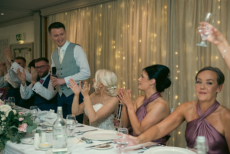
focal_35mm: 50
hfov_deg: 39.6
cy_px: 77
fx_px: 320
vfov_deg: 27.0
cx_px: 115
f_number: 3.5
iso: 800
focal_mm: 50
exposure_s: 1/160
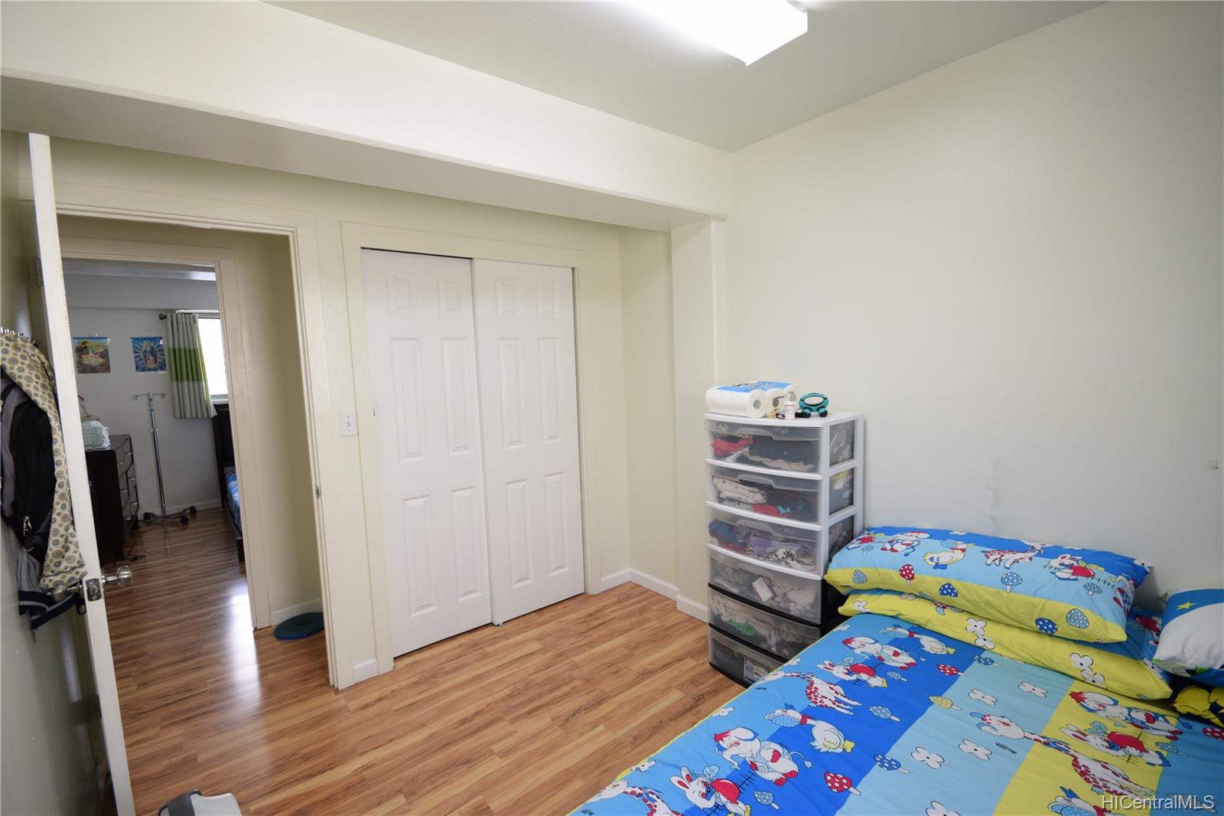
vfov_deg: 77.3
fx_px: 510
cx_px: 612
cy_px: 408
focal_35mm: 15
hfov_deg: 100.4
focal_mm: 10
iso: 400
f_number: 9
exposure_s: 1/13
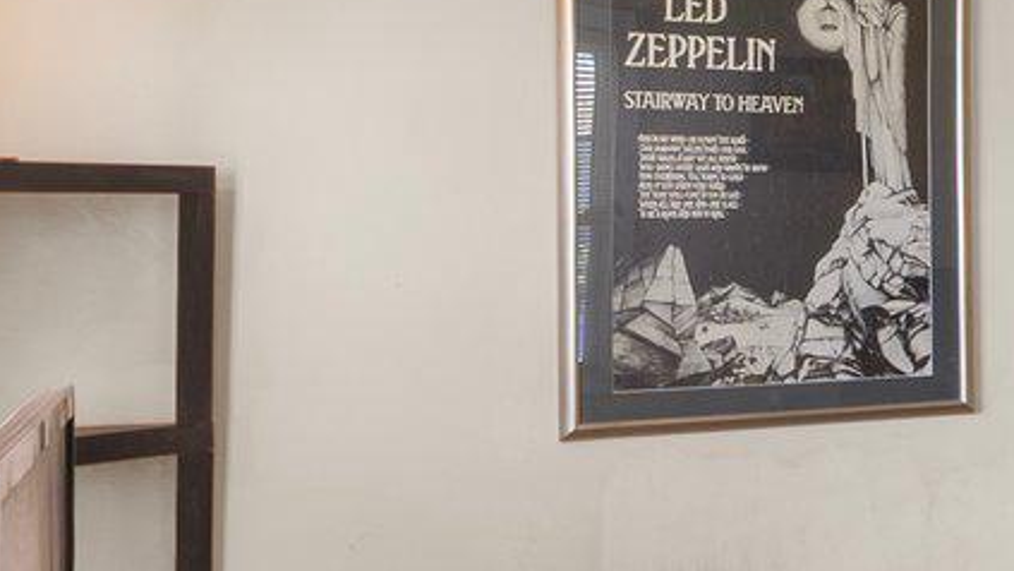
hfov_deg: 19.8
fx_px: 2044
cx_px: 1860
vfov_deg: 15.9
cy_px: 296
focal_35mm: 76
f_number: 9
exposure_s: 1/1.67
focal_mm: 10
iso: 100
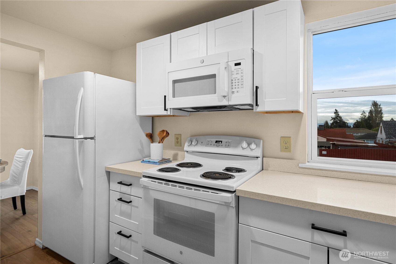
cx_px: 198
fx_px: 187
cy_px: 132
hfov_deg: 93.3
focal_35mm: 17
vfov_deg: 70.4
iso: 250
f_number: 6.7
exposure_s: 1/30
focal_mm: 17
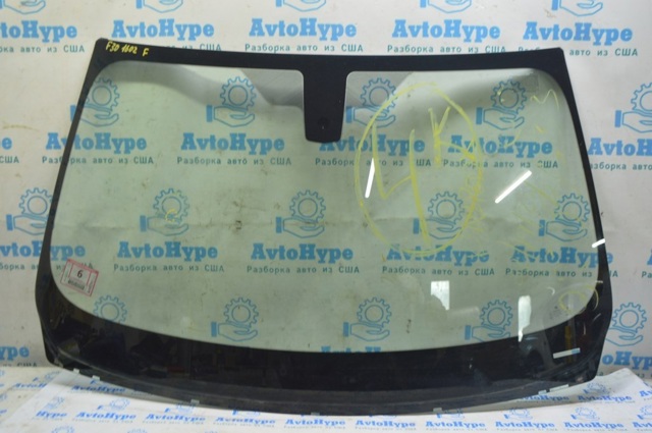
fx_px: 570
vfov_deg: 41.6
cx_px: 326
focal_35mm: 32
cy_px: 216
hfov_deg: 59.6
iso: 400
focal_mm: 21
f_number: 5.6
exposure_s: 1/20
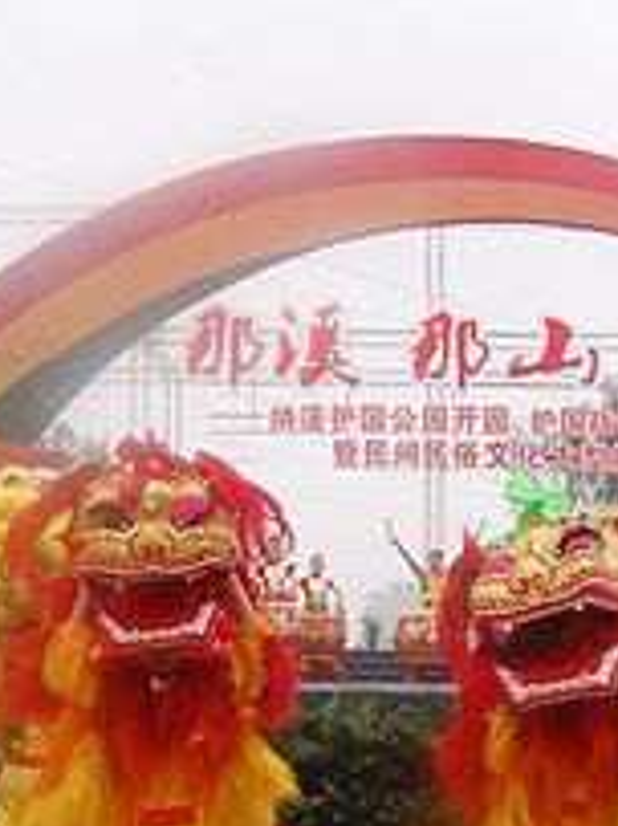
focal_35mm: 64
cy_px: 667
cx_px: 374
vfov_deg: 29.6
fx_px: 1525
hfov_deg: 22.9
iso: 800
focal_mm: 18
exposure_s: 1/160
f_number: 6.3
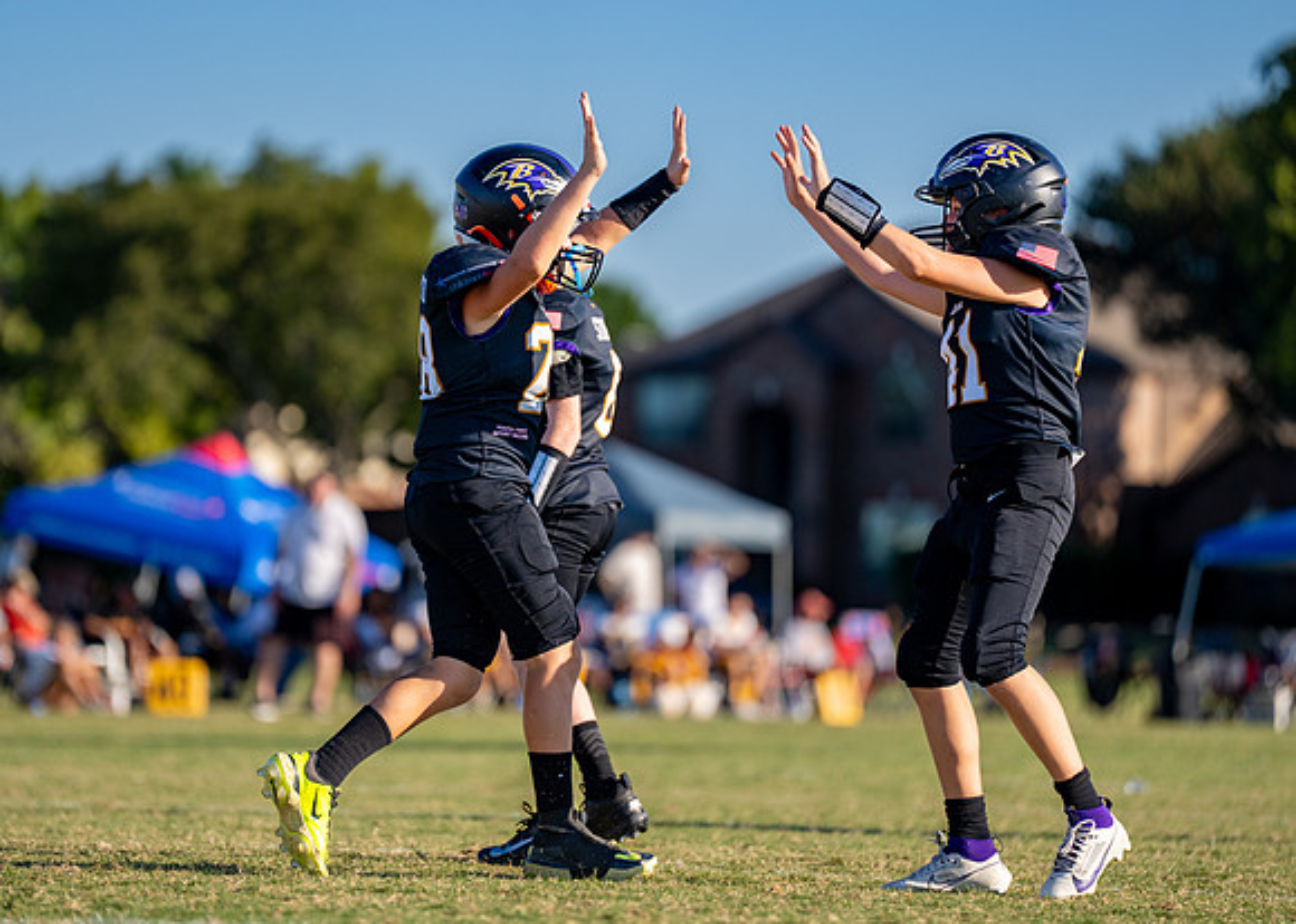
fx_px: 8436
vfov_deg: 6.3
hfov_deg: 8.8
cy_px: 428
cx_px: 542
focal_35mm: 229
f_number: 2.8
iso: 160
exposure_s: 1/3200
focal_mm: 200
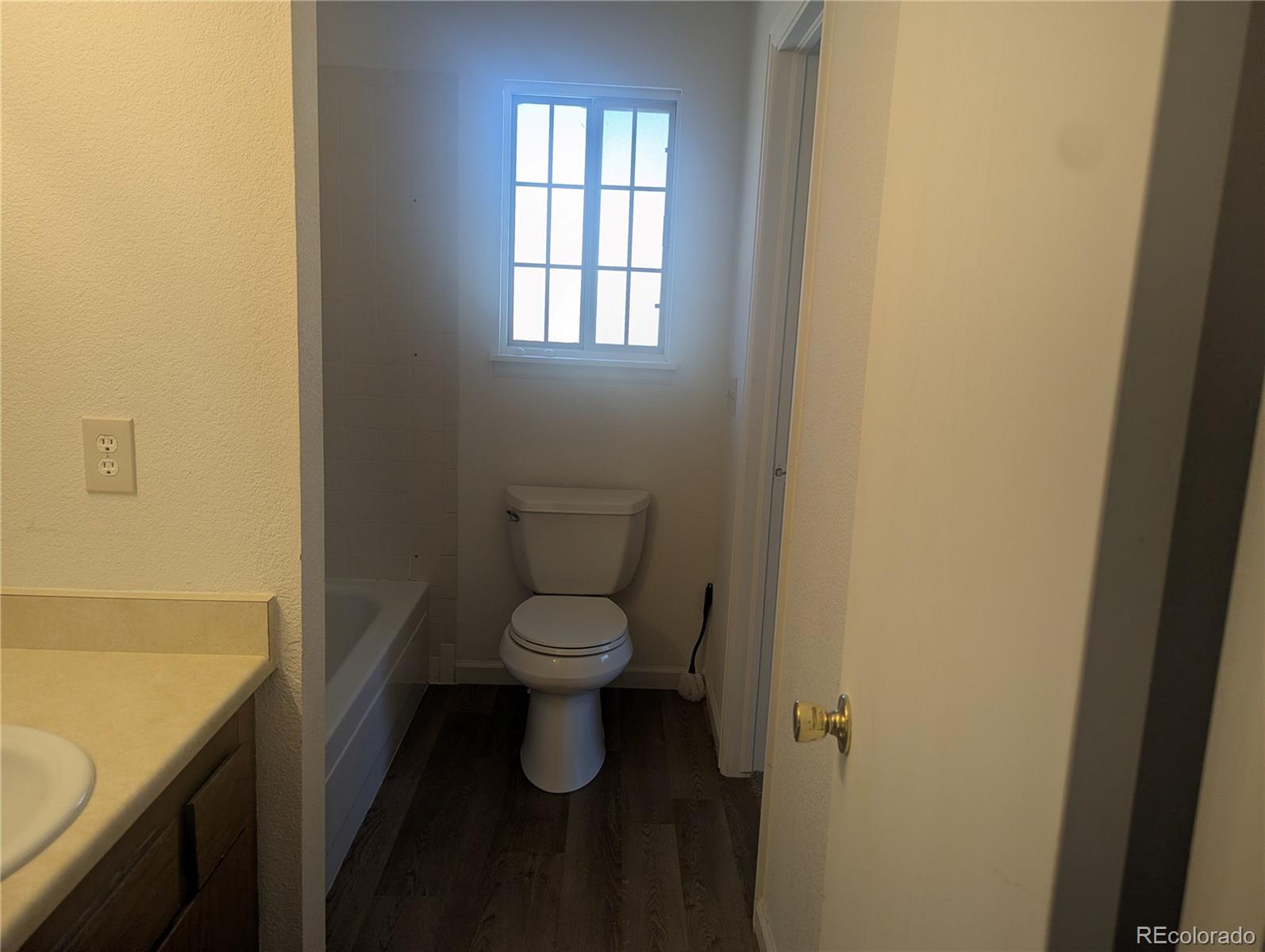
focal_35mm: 24
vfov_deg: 56.9
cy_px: 476
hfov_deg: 71.5
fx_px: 878
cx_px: 632
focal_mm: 6.81
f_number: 1.85
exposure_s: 1/226
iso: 40
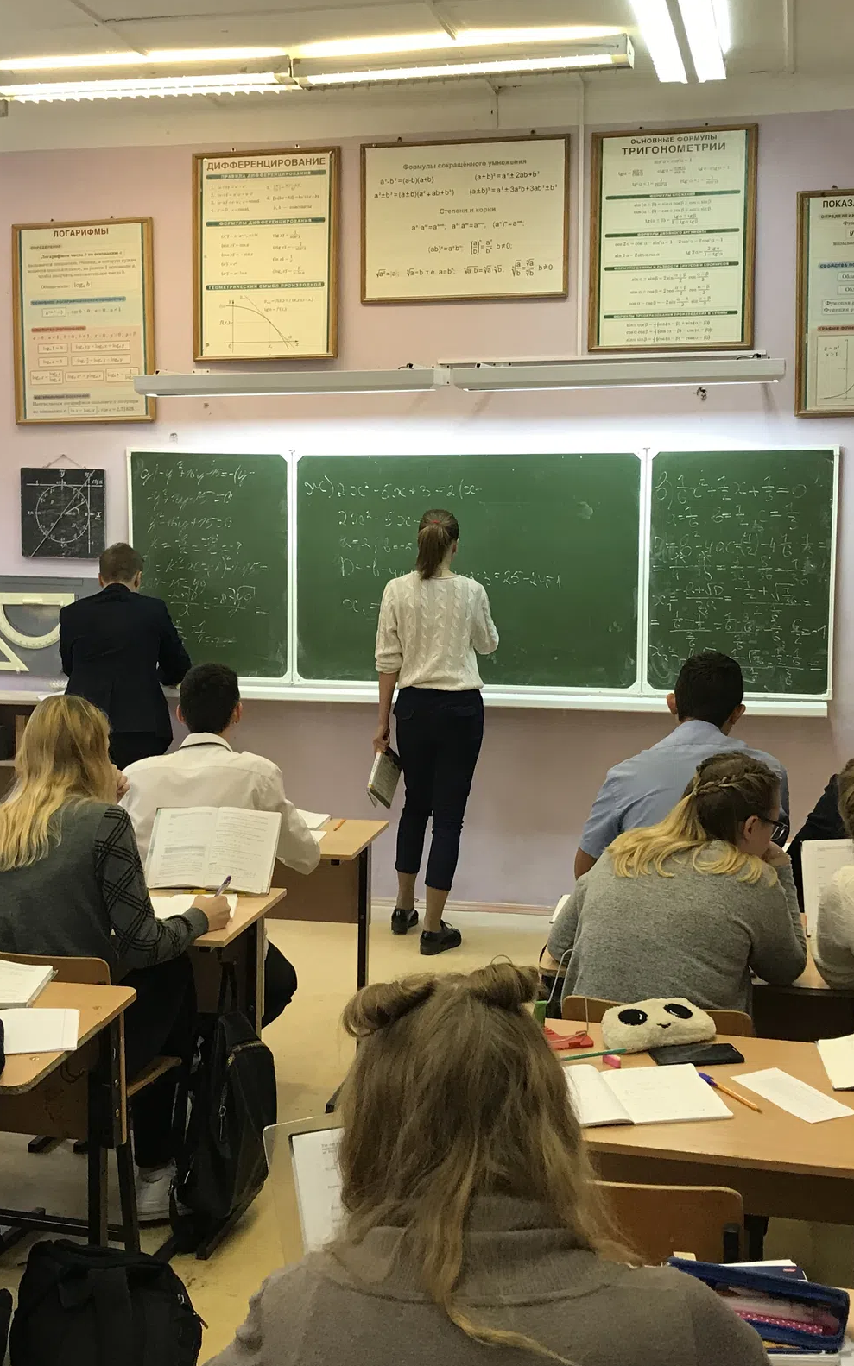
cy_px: 678
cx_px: 389
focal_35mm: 45
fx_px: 1676
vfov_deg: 44.4
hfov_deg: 28.6
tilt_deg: -4.7
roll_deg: -0.7
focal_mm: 3.99
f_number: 1.8
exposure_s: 1/33
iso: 32
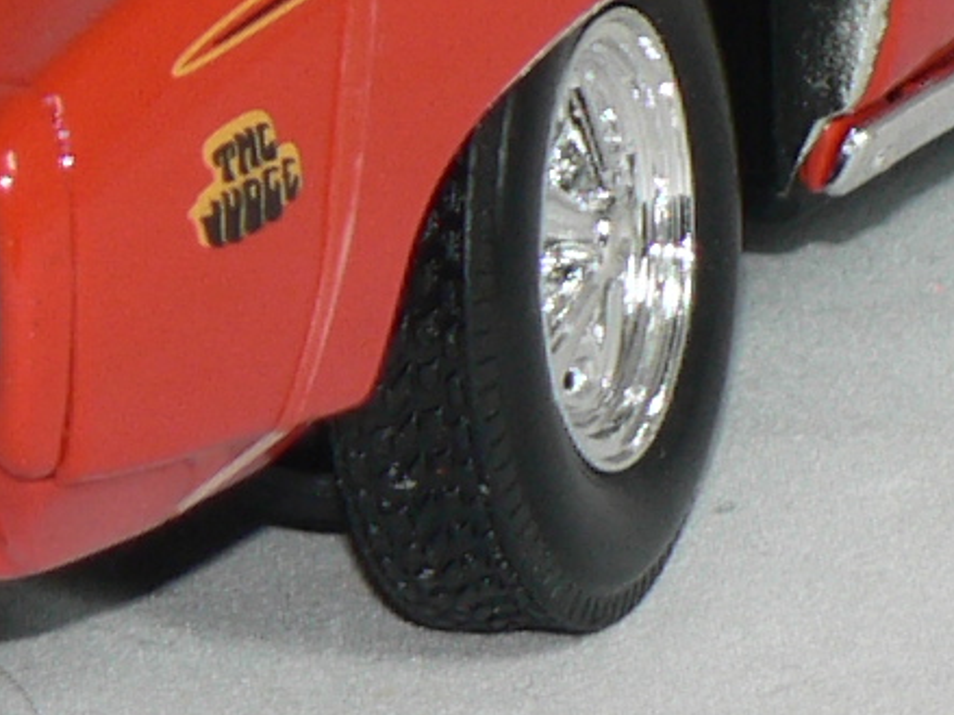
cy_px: -530
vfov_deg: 3.3
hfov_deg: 4.5
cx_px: 415
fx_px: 12206
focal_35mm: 443
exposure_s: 1/60
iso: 80
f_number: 3.2
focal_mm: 12.6
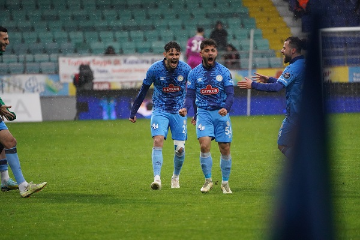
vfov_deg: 3.4
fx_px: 4000
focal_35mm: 400
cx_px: 180
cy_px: 120
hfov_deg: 5.2
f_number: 5.6
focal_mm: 400
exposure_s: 1/2000
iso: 8000
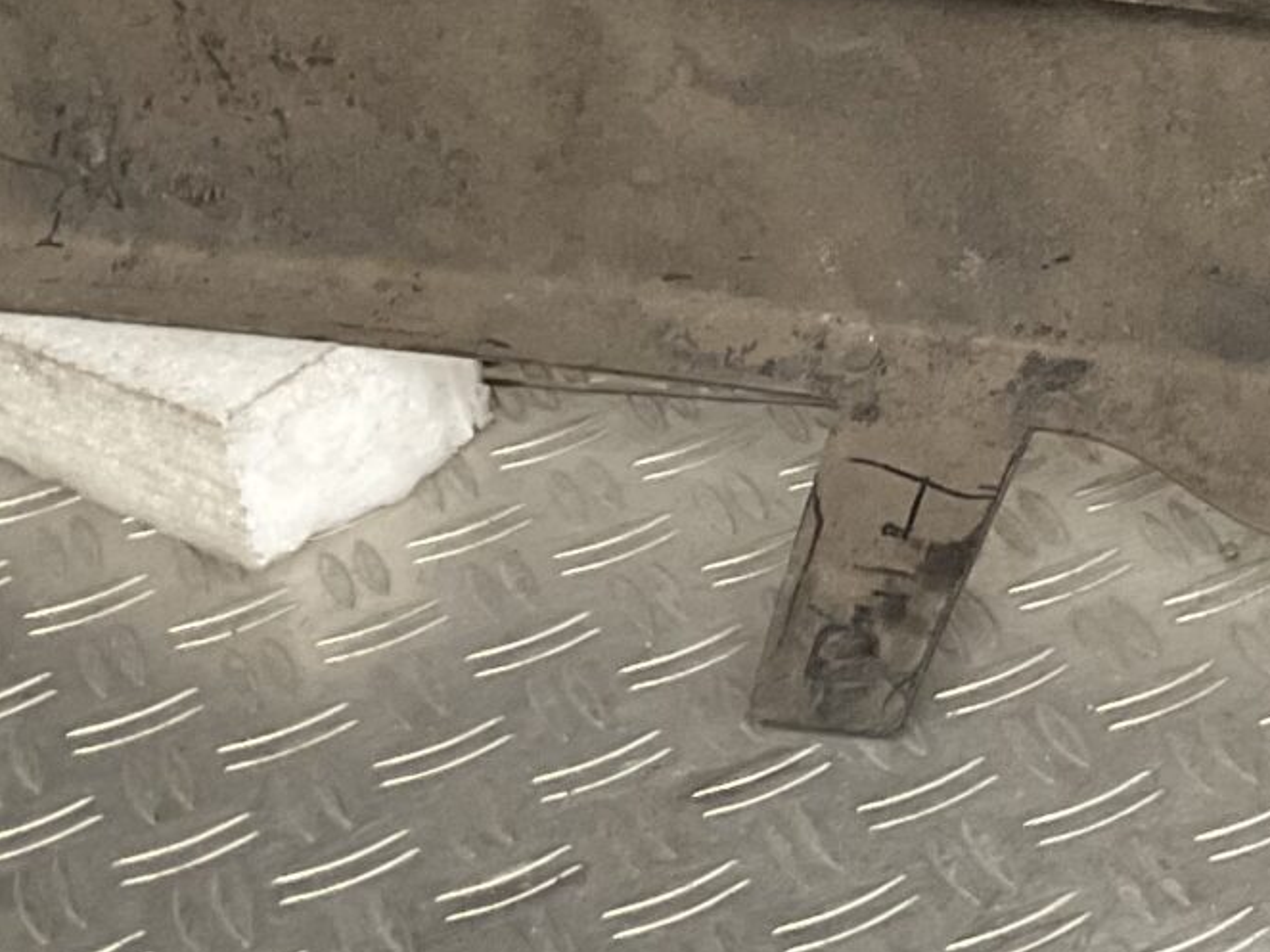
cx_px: 1804
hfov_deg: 16.3
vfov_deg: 13.1
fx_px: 4108
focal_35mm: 112
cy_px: 75
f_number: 1.8
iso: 100
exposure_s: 1/50
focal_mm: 3
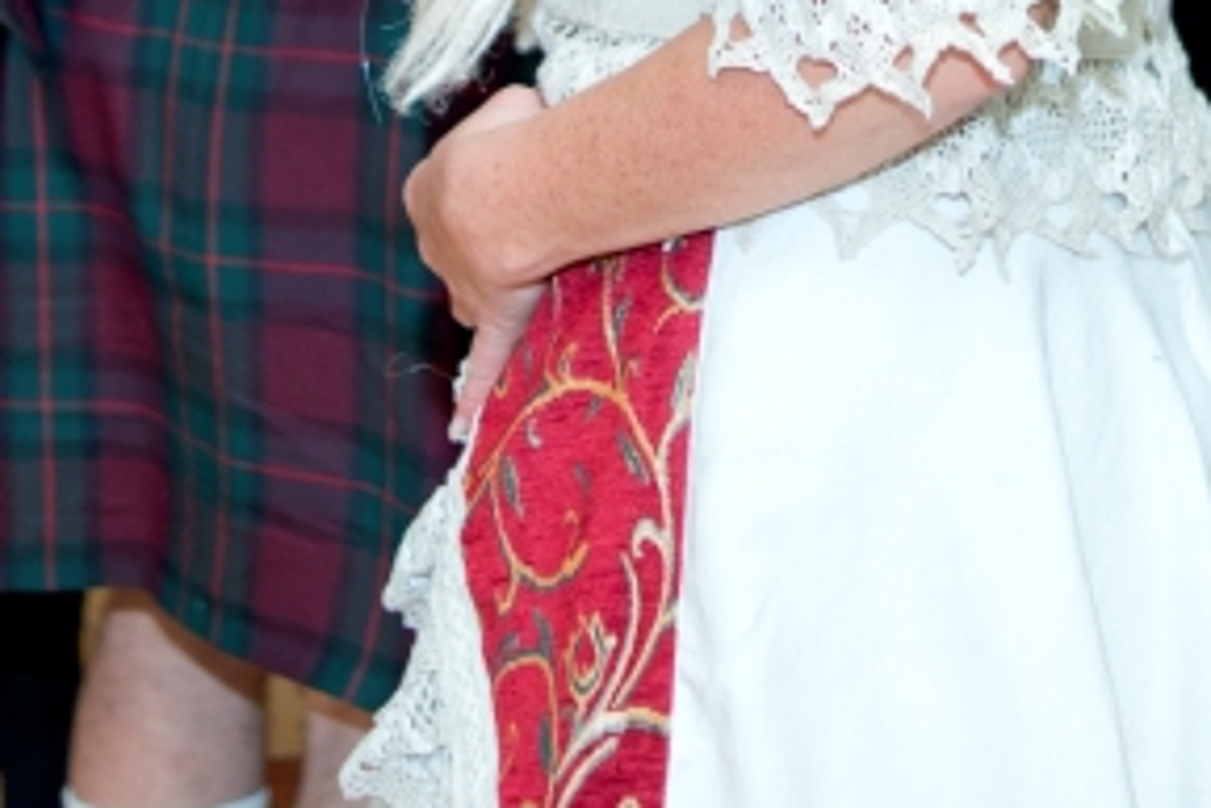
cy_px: -576
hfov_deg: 16.4
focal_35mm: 124
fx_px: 4173
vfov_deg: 10.5
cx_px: 884
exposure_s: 1/320
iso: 400
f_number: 2.8
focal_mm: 35
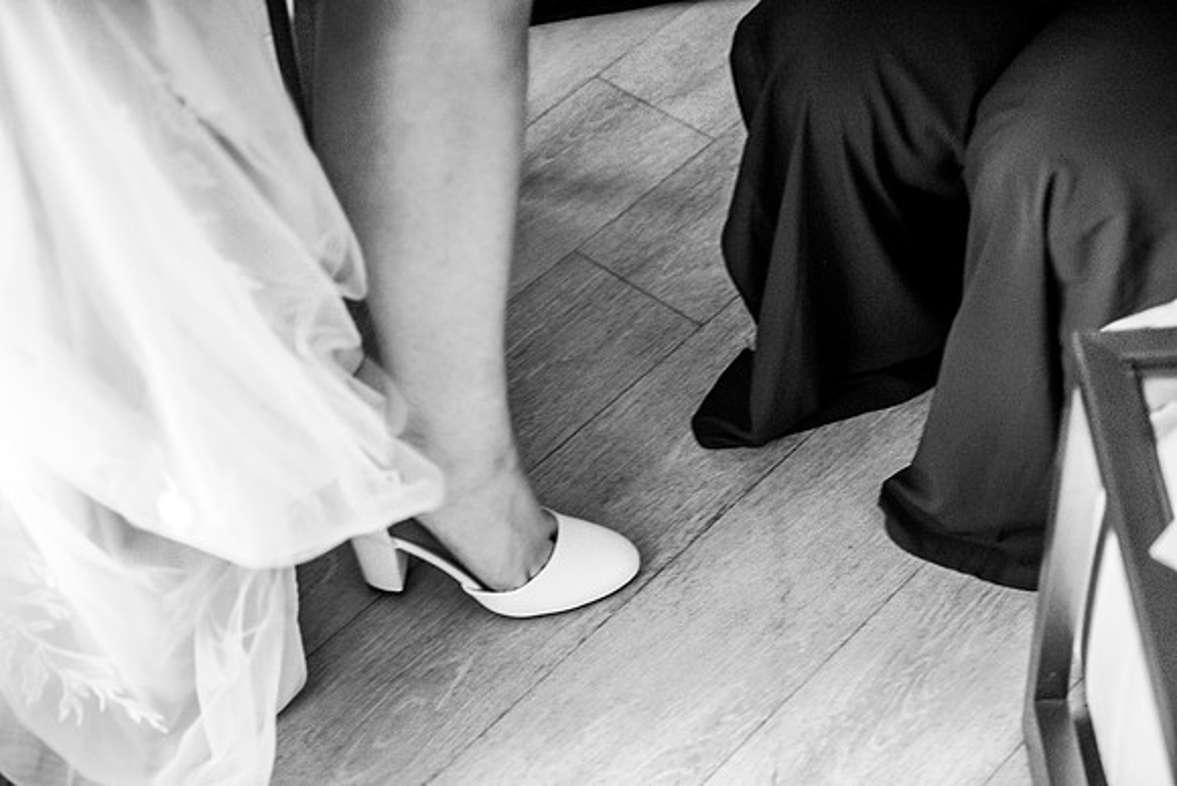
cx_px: 588
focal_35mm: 70
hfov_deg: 28.8
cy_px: 393
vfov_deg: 19.5
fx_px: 2289
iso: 1600
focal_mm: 70
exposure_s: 1/160
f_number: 2.8
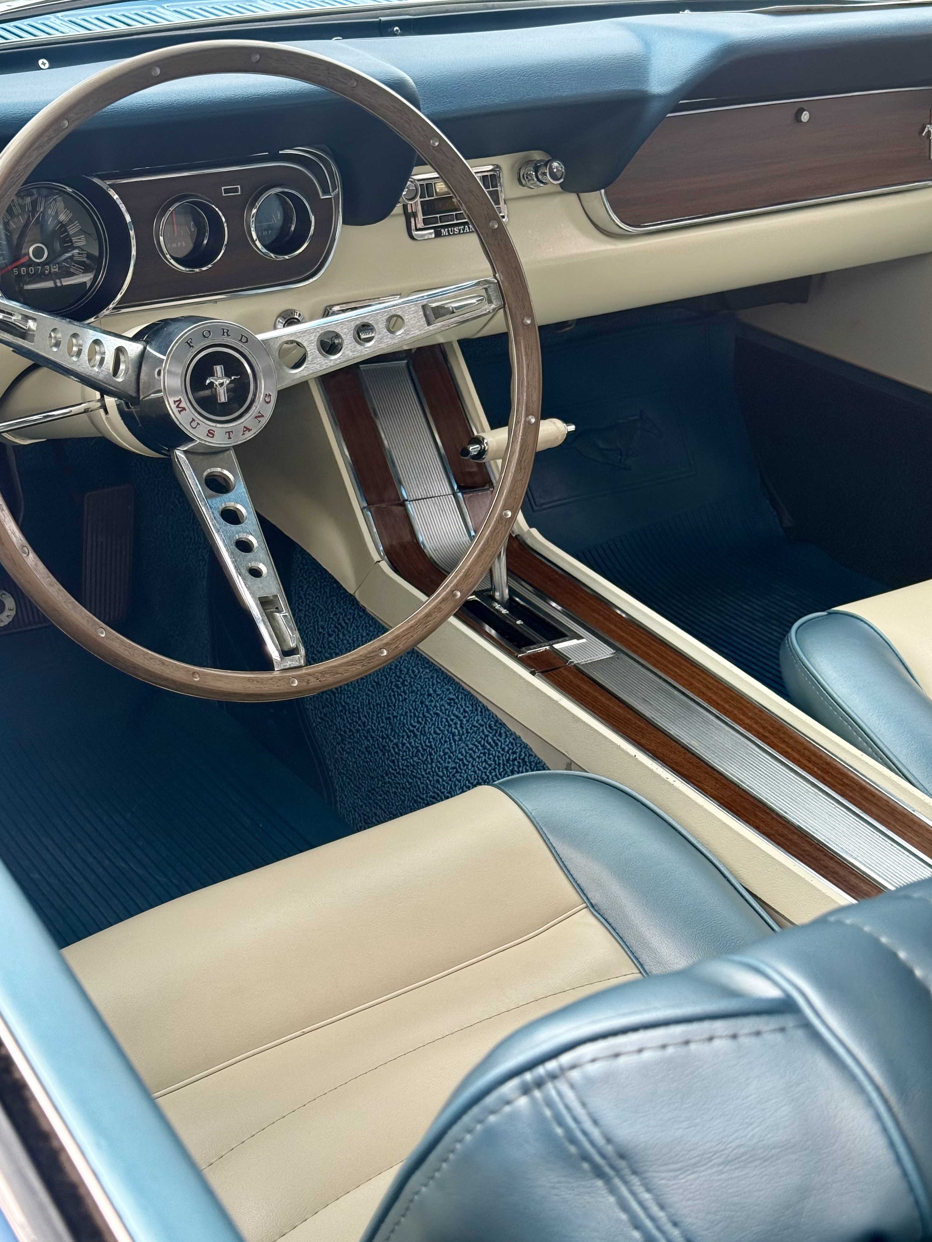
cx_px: 463
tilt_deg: -28.5
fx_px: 1759
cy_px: 617
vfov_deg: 38.9
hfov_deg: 29.7
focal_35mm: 49
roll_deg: -1.9
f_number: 1.78
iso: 100
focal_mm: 6.76
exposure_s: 1/242
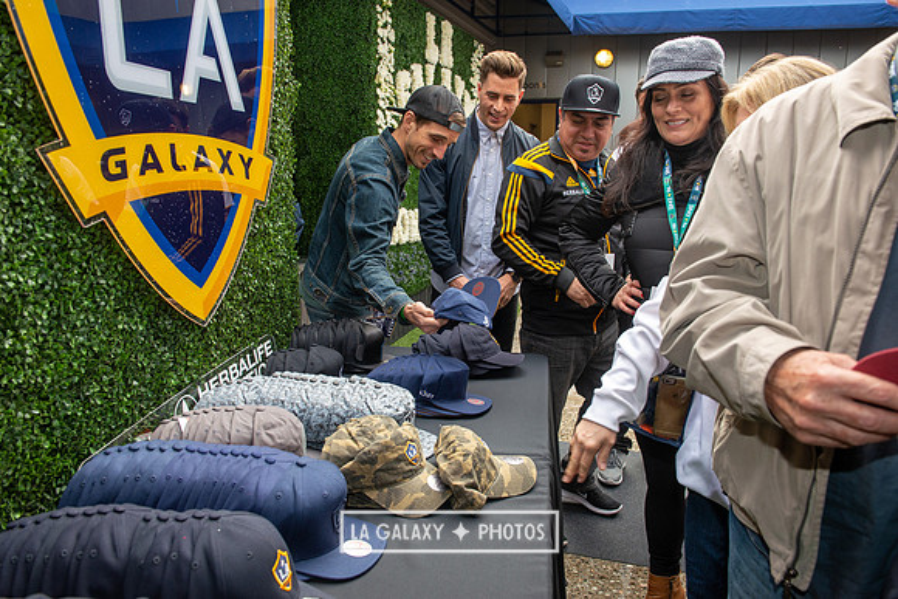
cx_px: 449
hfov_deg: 67.4
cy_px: 300
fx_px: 674
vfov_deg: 48.0
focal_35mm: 27
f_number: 6.3
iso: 500
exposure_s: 1/160
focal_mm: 27
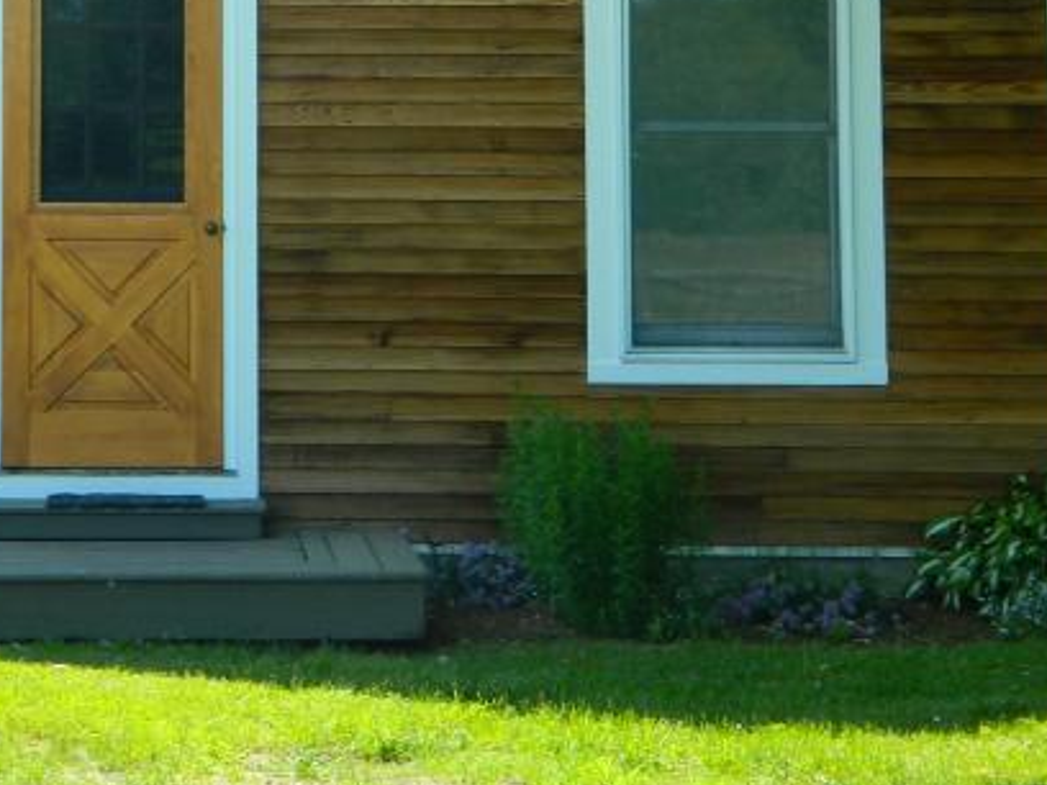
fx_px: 3569
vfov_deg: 12.3
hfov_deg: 16.5
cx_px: 167
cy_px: -141
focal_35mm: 118
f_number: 3.6
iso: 80
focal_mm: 8.4
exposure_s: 1/200
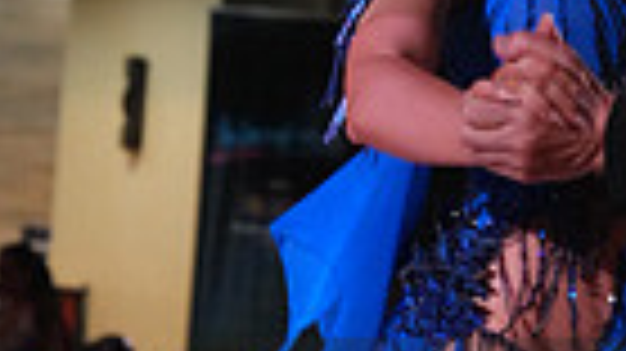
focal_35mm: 388
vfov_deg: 3.1
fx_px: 6437
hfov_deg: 5.5
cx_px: 853
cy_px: 490
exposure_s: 1/320
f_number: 5.6
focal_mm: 89
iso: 5000
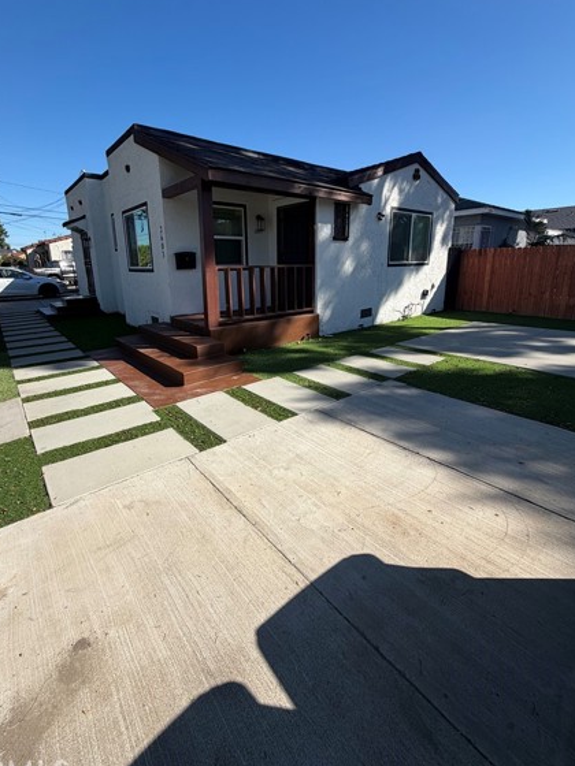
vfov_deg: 94.3
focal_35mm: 16
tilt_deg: -13.3
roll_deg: +0.9
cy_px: 354
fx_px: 354
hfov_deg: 78.1
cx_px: 275
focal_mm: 2.22
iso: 20
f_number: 2.2
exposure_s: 1/770
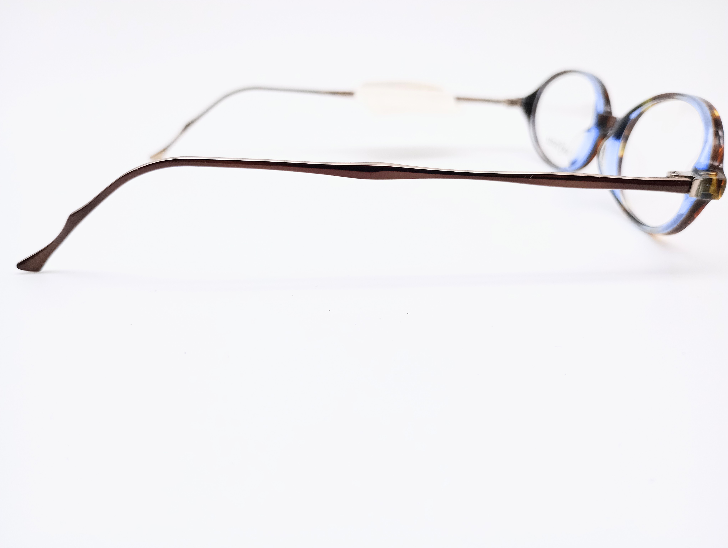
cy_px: 274
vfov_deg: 49.9
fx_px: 590
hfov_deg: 63.4
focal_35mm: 28
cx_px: 364
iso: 105
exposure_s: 1/141
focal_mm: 4.27
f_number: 1.8
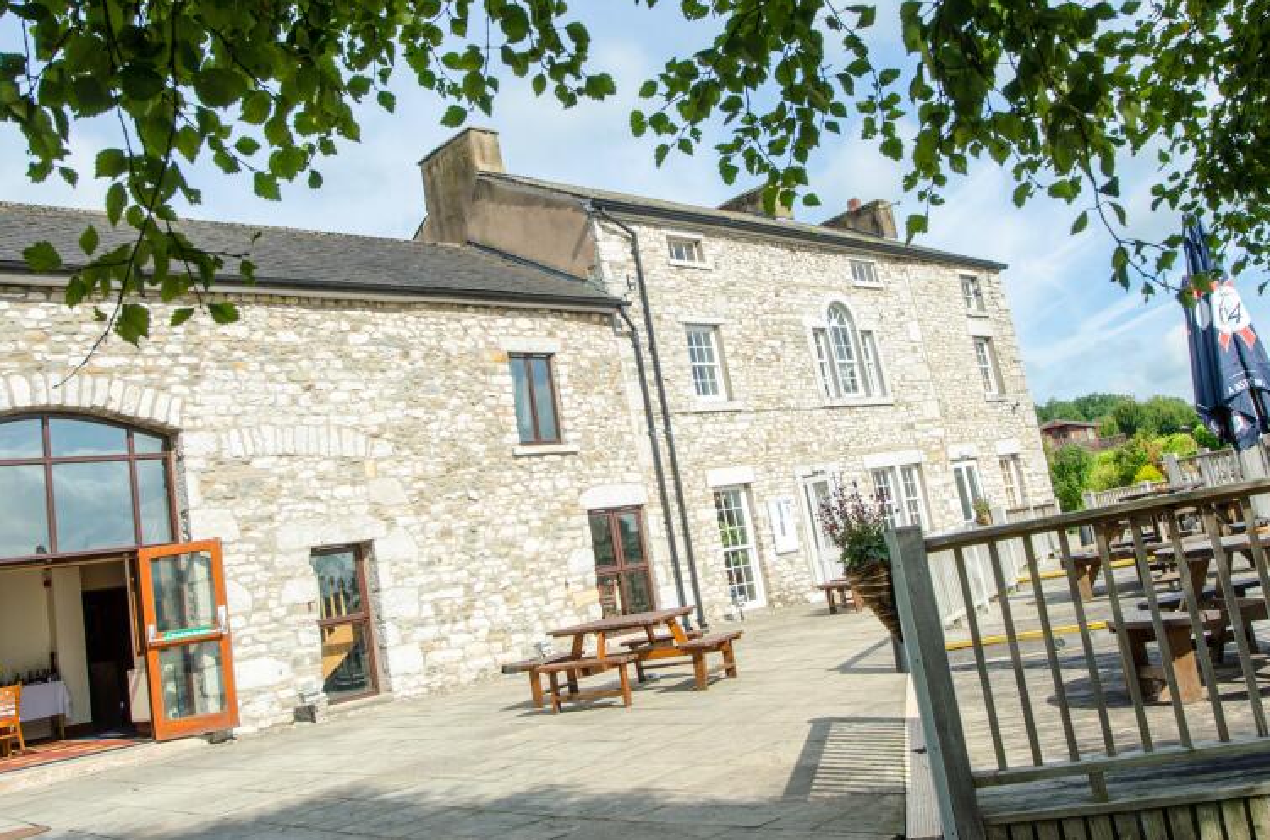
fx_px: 1080
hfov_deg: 60.9
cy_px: 313
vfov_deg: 42.2
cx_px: 648
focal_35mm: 31
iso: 125
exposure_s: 1/160
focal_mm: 15
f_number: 11
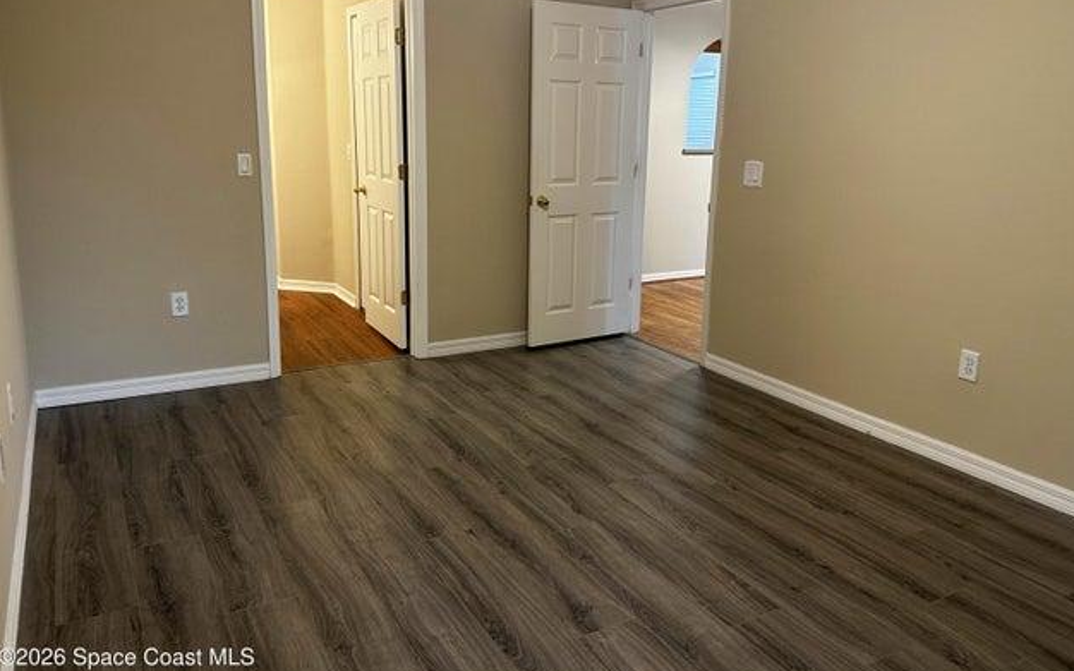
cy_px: 283
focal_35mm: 26
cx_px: 546
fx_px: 761
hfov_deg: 70.4
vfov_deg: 47.4
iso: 250
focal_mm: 6.86
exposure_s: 1/60
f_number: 1.78
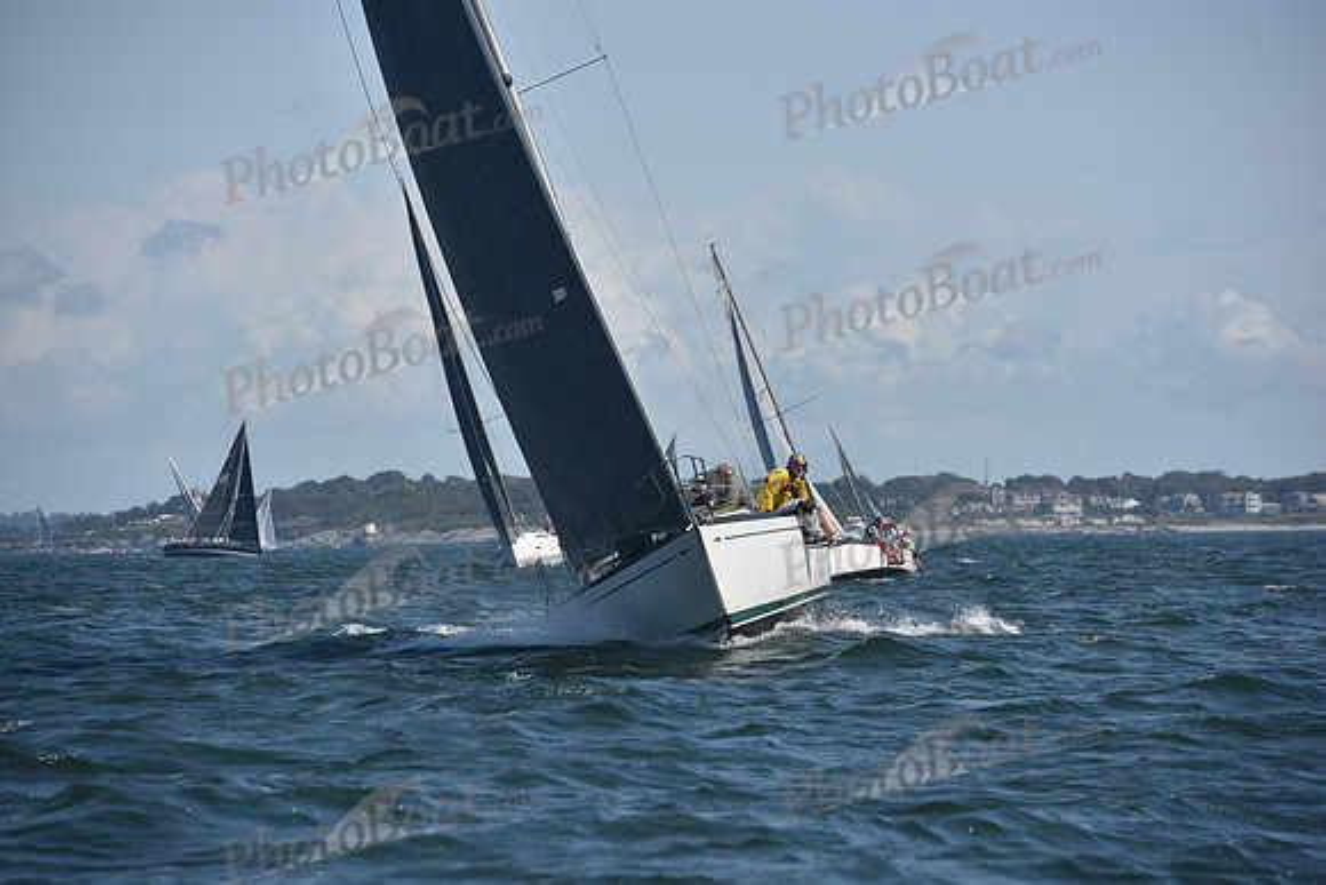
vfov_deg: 6.9
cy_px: 442
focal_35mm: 200
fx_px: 7368
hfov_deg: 10.3
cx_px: 663
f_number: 7.1
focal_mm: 200
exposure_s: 1/1000
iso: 250
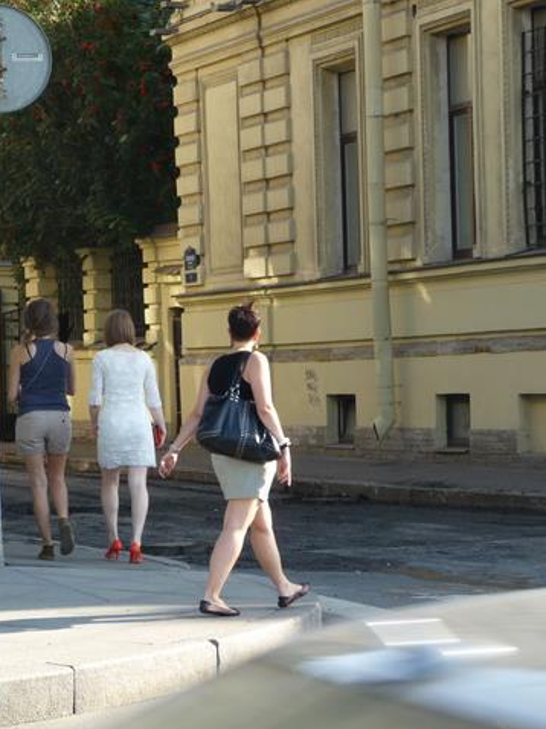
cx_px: 229
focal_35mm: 138
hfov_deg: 10.7
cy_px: 364
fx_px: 2905
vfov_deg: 14.3
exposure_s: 1/125
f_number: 4.7
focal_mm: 17.5
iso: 100
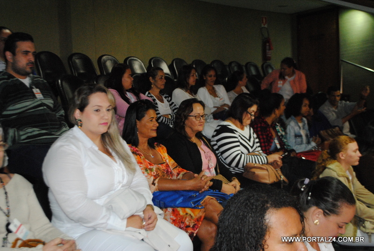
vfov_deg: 34.3
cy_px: 126
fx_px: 406
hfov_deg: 49.5
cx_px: 187
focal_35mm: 39
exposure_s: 1/30
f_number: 4.2
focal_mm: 26
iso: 1600
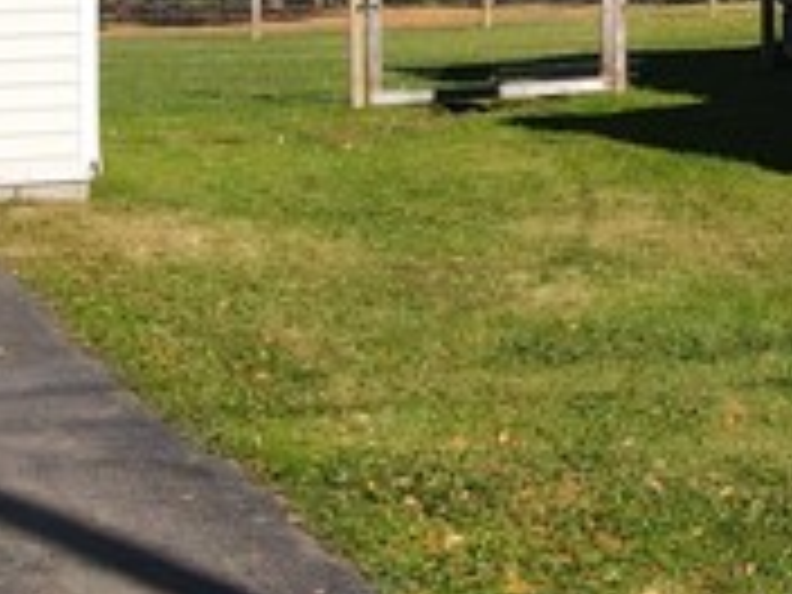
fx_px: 3203
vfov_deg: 10.2
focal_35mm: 140
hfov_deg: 13.3
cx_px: 1170
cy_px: -374
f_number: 2.8
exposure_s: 1/640
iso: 100
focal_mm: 4.5
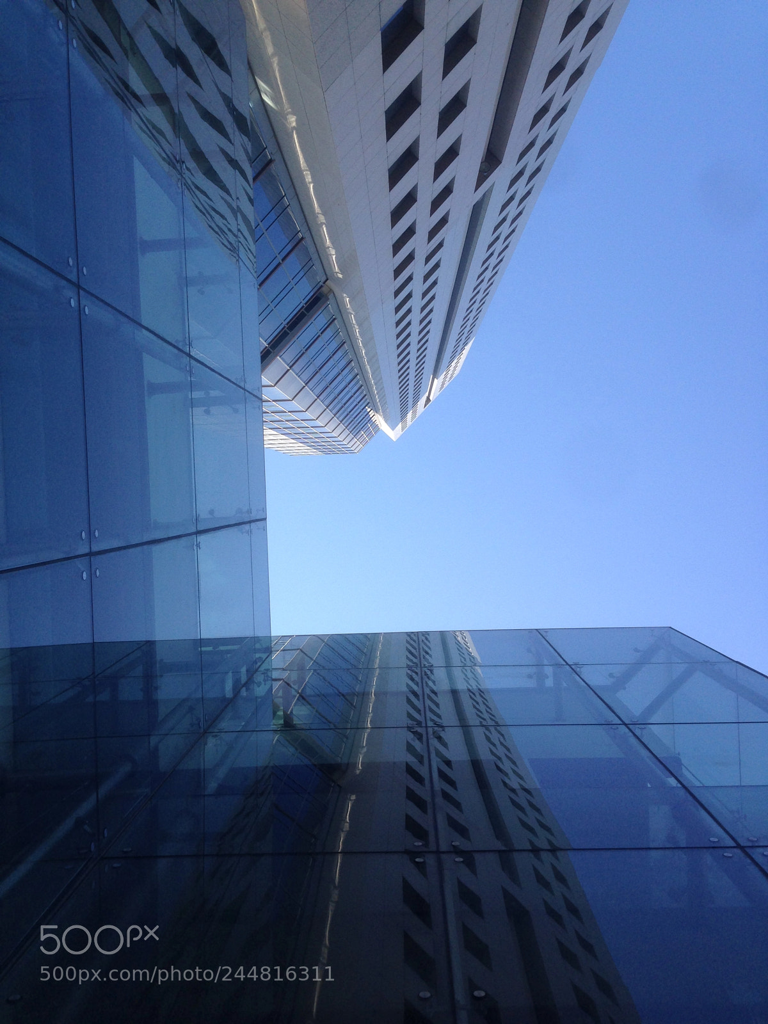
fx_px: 976
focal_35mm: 33
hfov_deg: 42.9
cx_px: 384
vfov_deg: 55.4
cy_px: 512
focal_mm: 4.12
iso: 50
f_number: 2.4
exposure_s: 1/547
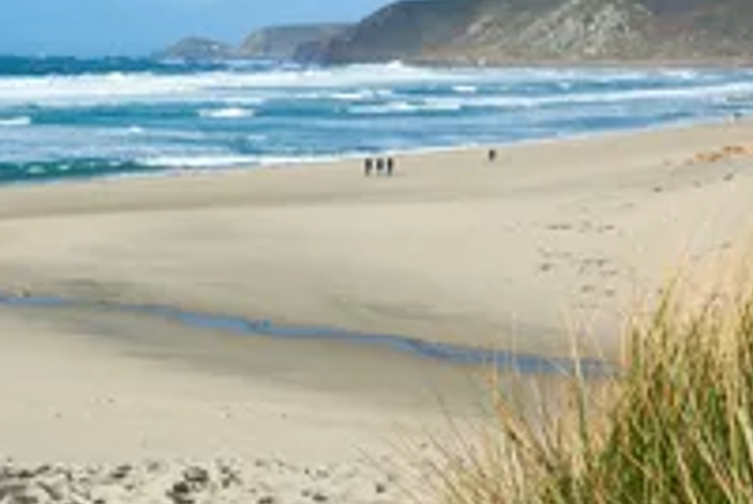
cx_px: 98
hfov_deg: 26.2
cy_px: 414
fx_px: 1571
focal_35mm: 75
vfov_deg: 18.1
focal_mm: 30
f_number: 10
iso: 400
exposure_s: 1/1000
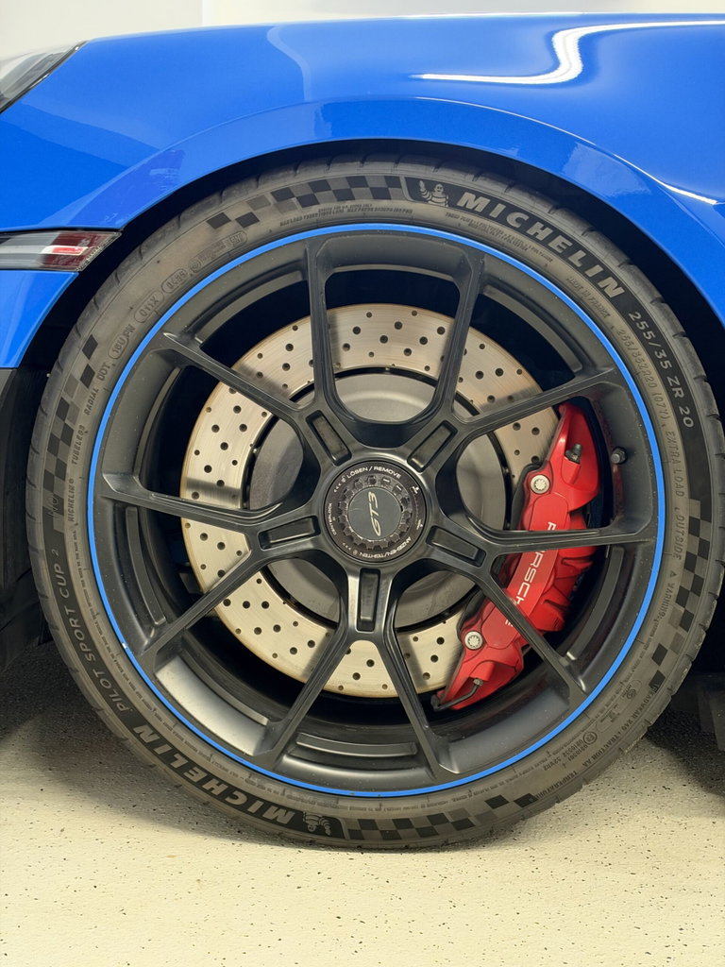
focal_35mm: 48
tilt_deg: -7.7
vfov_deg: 39.7
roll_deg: -2.5
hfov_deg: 30.3
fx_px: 1340
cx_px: 362
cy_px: 484
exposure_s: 1/33
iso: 320
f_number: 1.8
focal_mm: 6.93
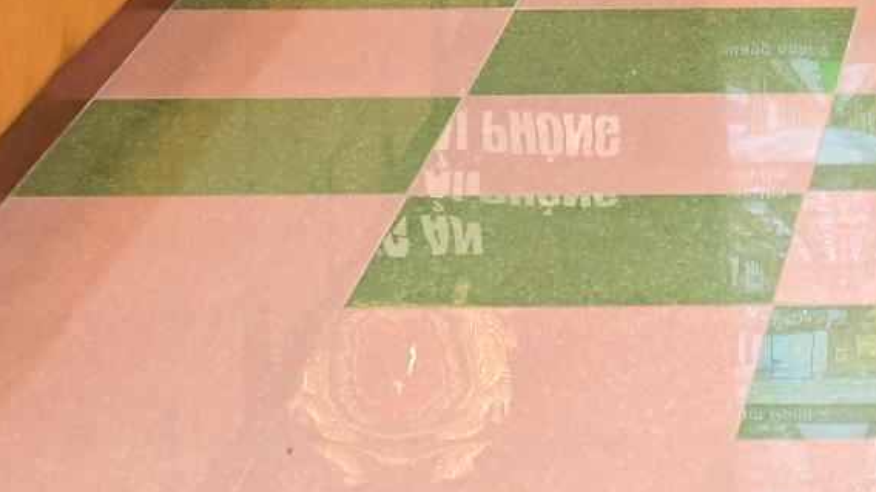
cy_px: -850
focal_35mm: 212
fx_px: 4922
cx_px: 1232
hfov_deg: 9.9
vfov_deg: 5.5
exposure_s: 1/100
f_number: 4.5
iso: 1600
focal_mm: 38
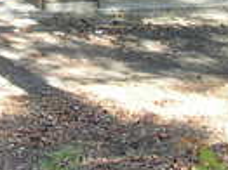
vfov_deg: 7.8
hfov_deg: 10.9
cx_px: -64
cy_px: -207
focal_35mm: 178
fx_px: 1171
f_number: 4.5
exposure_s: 1/60
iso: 100
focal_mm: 7.8
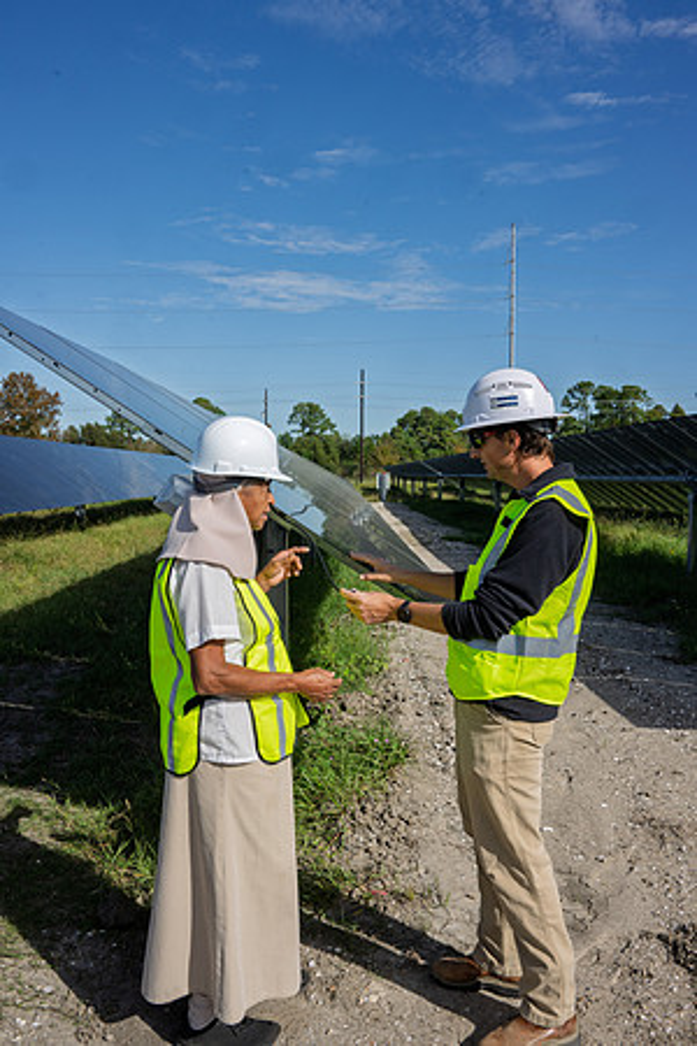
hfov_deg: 46.4
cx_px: 348
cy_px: 523
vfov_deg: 65.5
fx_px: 813
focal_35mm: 28
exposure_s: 1/320
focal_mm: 28
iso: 200
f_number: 16
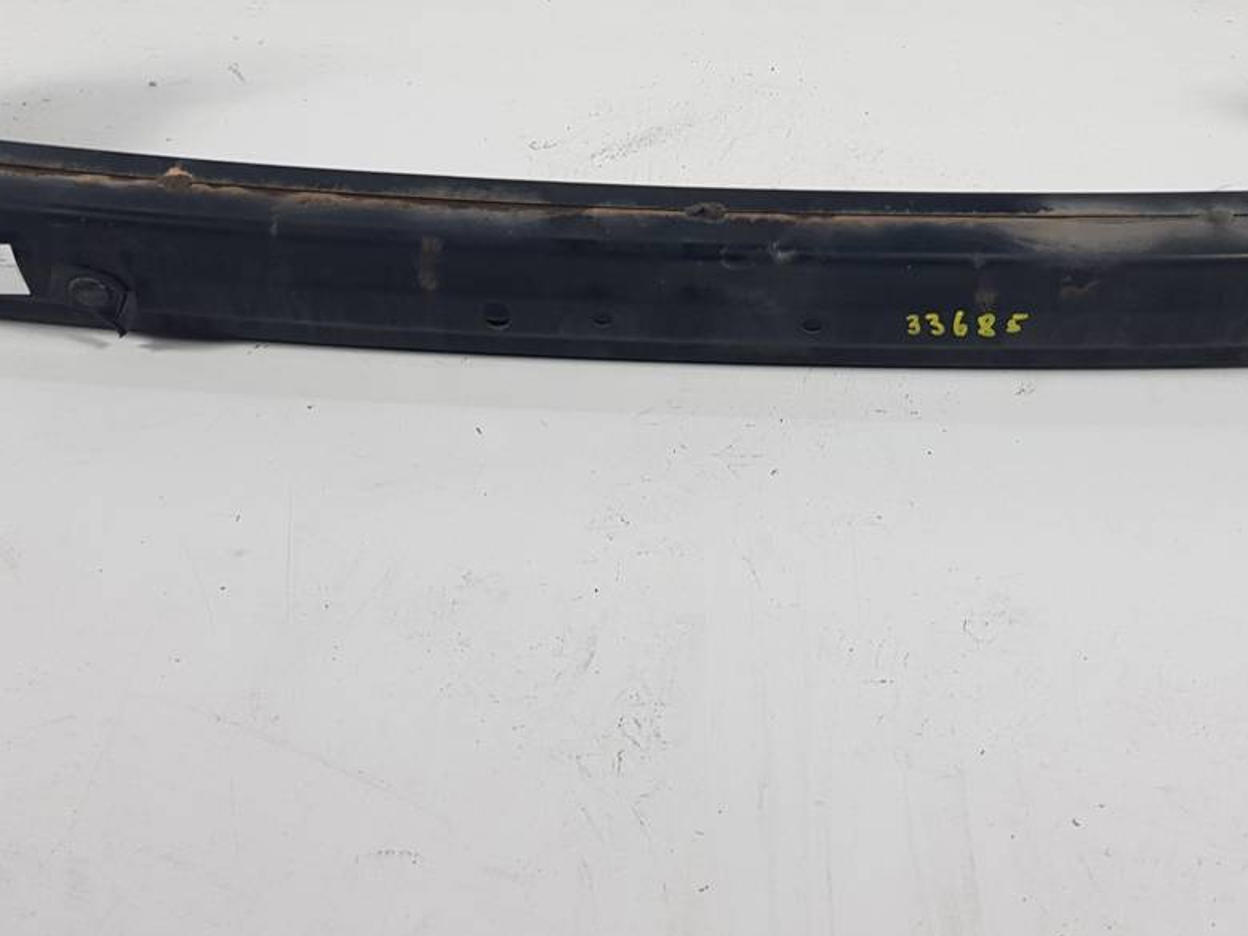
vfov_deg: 29.2
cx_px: 730
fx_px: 1731
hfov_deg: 39.5
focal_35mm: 48
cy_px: 118
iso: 40
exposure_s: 1/115
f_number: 1.7
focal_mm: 4.2
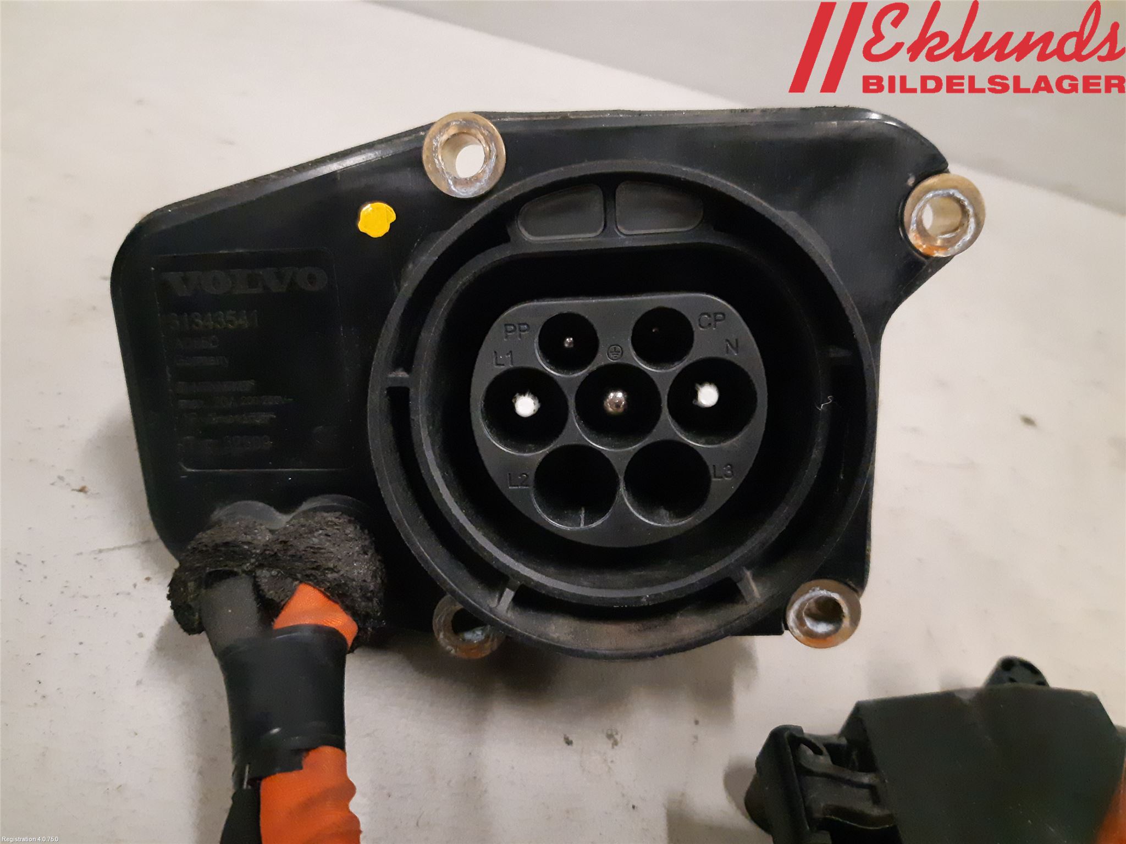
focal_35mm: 26
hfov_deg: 67.3
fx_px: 846
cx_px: 563
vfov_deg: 53.1
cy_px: 422
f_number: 1.7
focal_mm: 3.93
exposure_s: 1/146
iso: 800
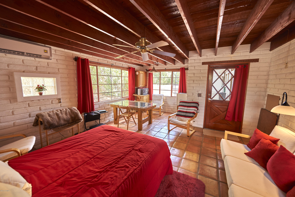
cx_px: 148
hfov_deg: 104.3
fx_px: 115
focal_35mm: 14
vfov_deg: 81.2
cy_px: 98
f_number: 4
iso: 200
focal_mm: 14
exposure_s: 1/60
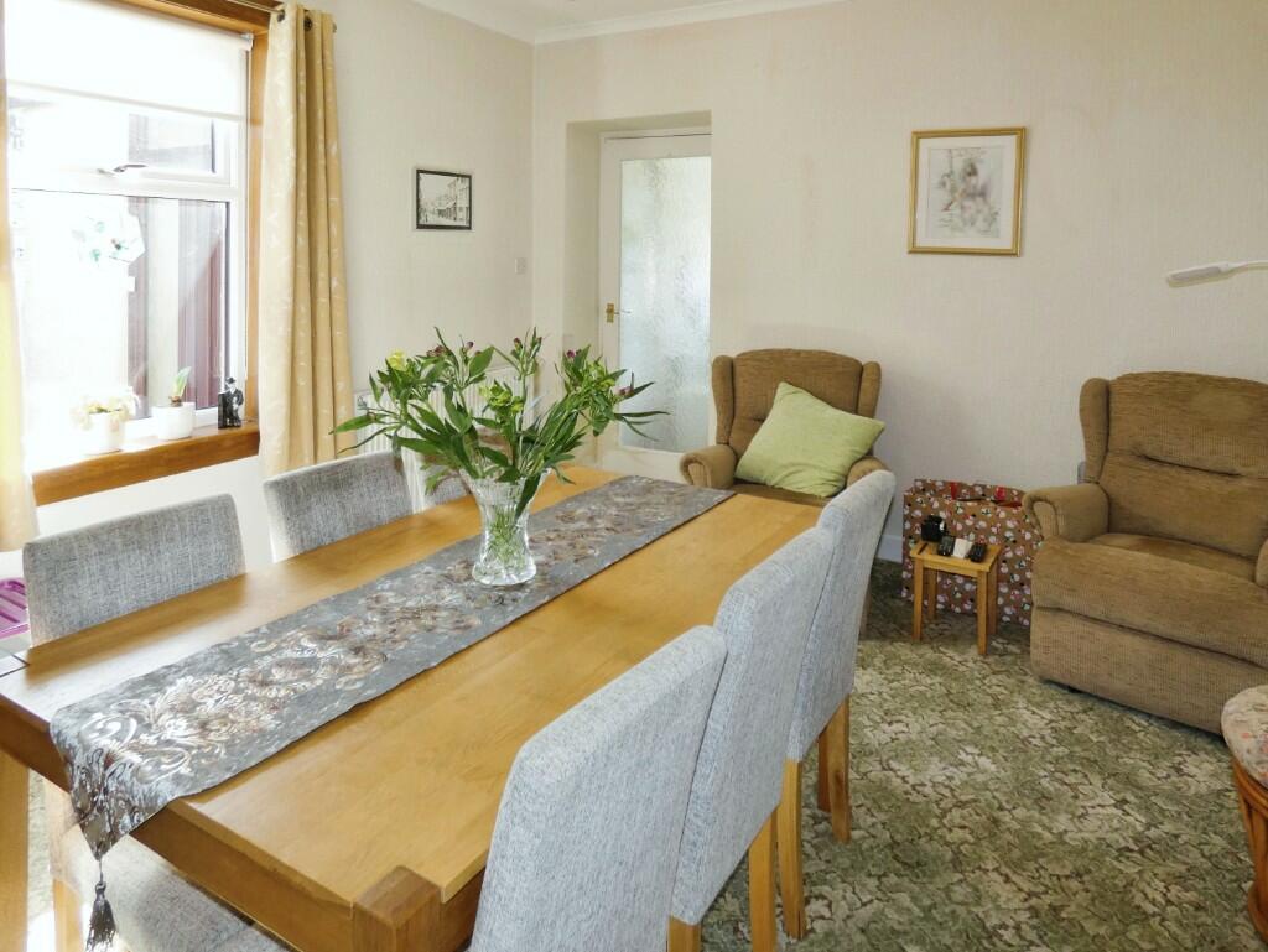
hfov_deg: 81.7
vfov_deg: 66.0
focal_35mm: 20
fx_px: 733
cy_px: 476
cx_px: 634
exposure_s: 1/60
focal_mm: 3.6
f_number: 2.8
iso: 100
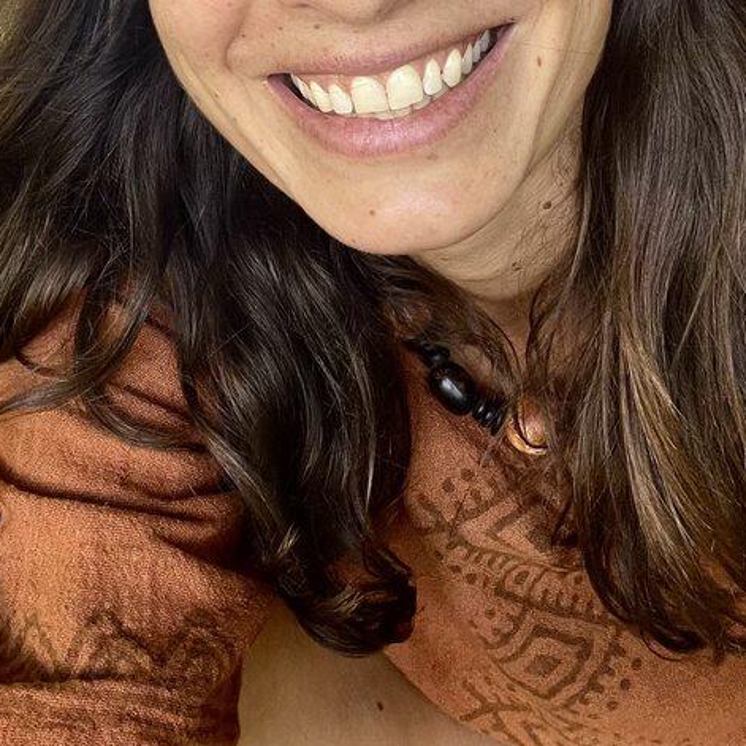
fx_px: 1317
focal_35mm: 54
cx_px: 347
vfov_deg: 30.0
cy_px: 51
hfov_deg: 31.6
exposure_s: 1/97
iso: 100
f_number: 2.2
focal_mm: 2.71
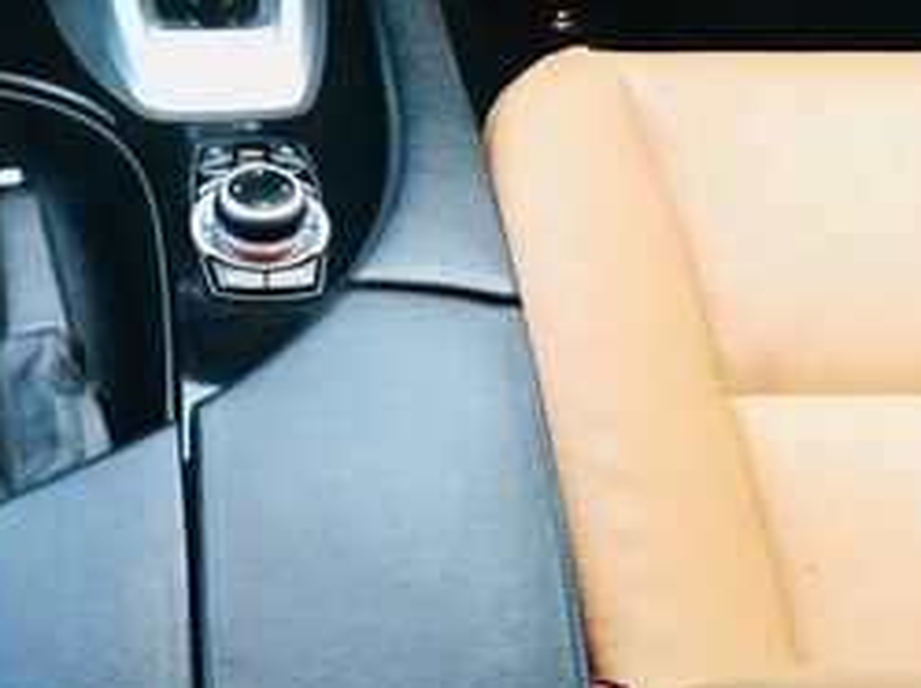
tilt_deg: -37.0
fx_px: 2046
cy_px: -183
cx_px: 122
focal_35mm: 77
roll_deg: -1.4
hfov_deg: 24.7
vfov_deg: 17.9
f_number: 2.2
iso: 250
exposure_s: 1/25
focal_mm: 4.15
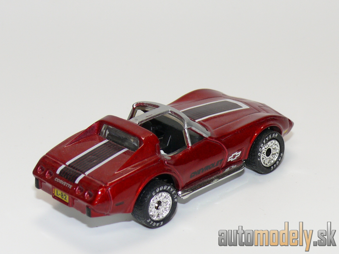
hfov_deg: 17.0
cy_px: 127
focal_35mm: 116
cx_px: 170
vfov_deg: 12.8
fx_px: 1136
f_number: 4
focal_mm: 14.3
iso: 100
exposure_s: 1/30
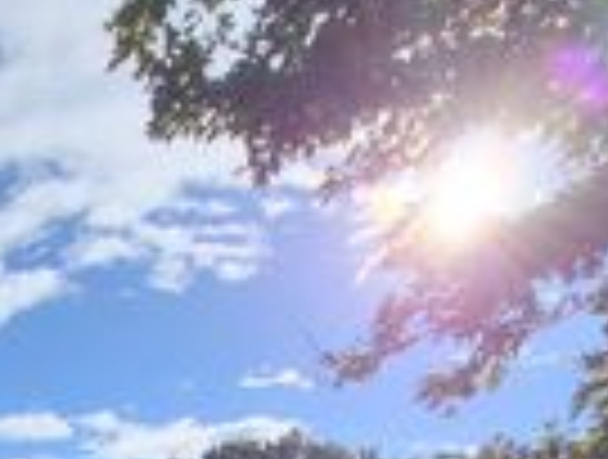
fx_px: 845
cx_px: -104
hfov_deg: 33.1
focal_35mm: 48
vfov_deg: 21.5
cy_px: 799
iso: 40
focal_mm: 1.74
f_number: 2.2
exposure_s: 1/3240
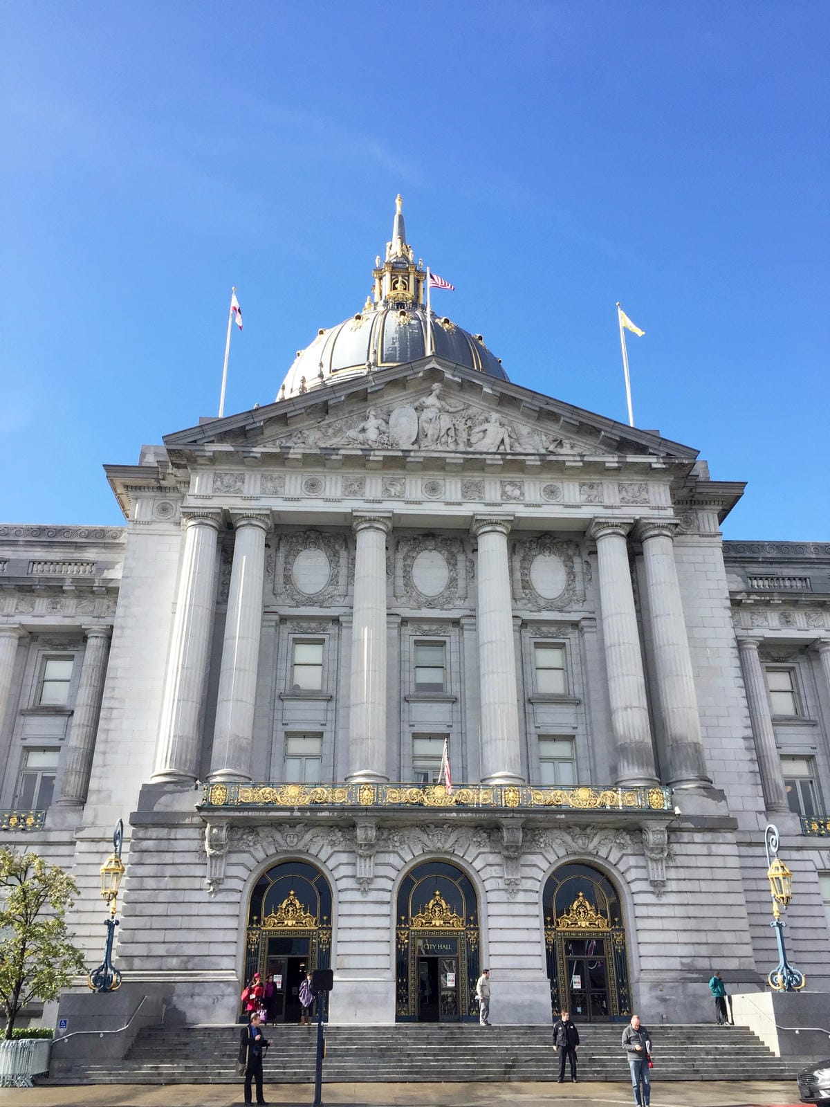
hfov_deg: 48.2
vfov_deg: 61.7
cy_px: 554
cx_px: 415
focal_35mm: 29
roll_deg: -0.1
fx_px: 927
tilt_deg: +26.5
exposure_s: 1/964
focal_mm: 4.15
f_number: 2.2
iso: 32
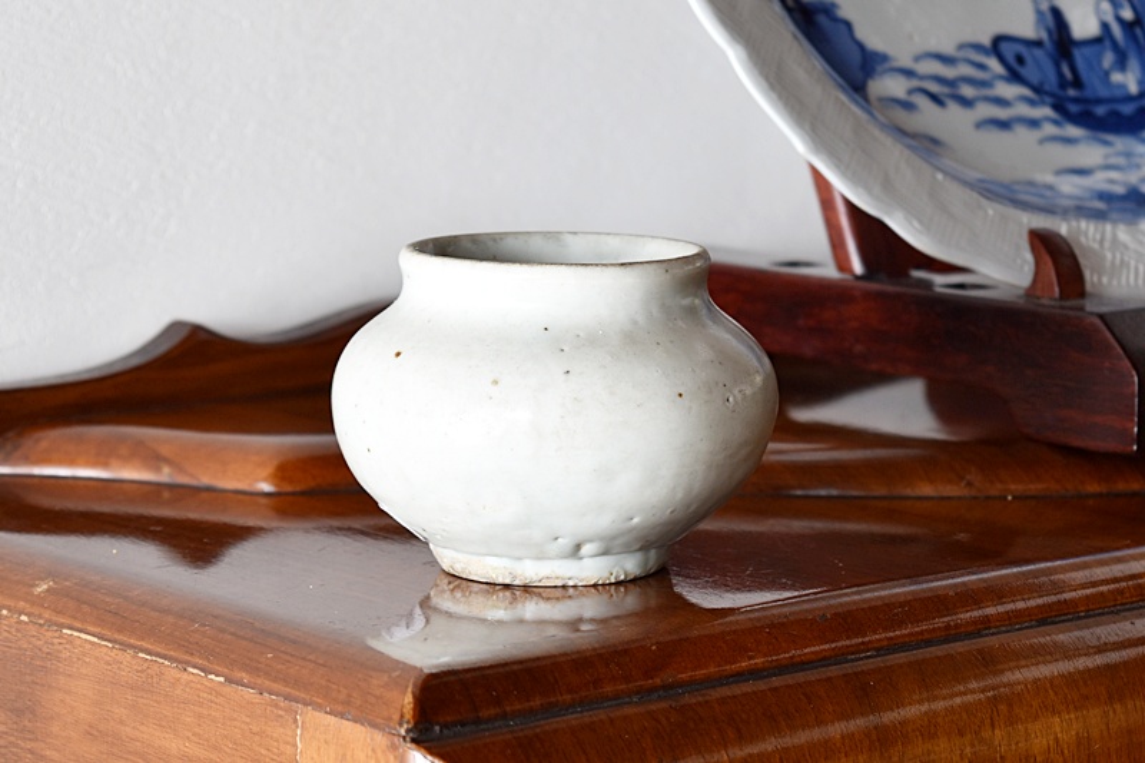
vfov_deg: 16.5
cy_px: 382
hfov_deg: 24.6
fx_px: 2623
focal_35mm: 82
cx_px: 572
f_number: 5.6
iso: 200
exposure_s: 1/3
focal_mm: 55
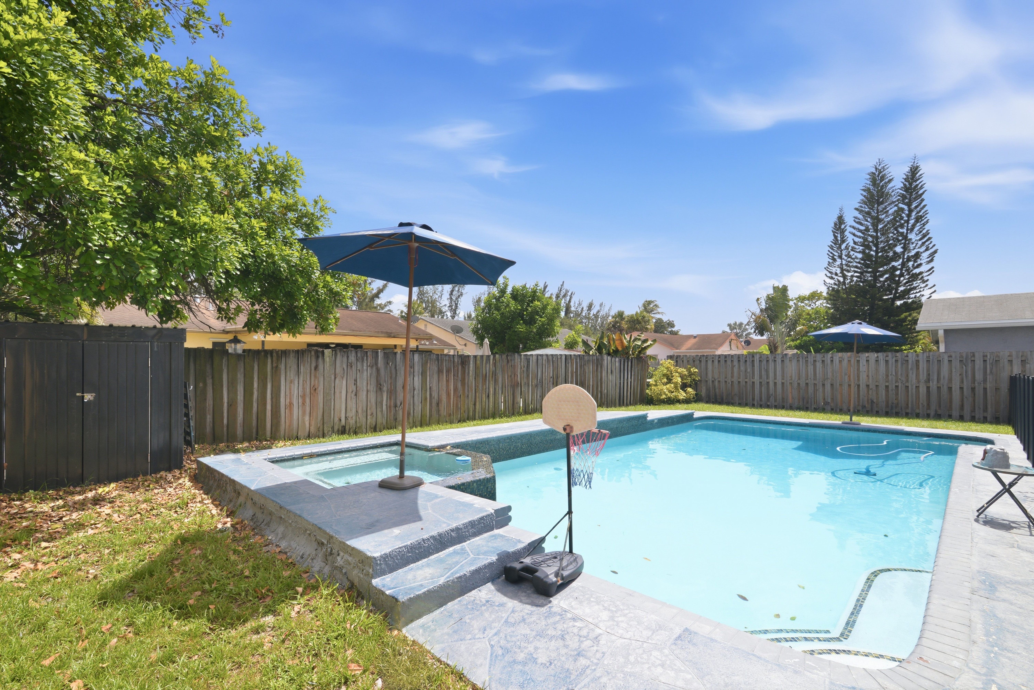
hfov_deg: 96.7
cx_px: 517
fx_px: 460
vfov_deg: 73.8
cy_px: 345
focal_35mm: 16
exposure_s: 1/125
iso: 320
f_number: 14
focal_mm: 16
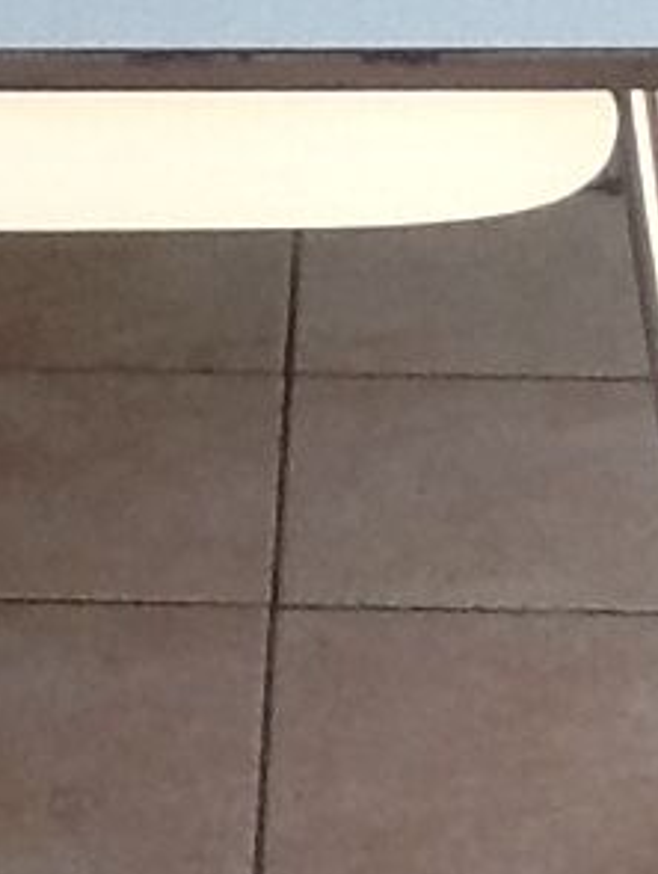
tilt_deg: -28.9
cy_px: 116
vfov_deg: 13.7
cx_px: 142
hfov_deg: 10.4
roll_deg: -1.2
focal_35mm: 143
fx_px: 3616
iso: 40
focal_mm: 2.03
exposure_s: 1/418
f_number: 2.4
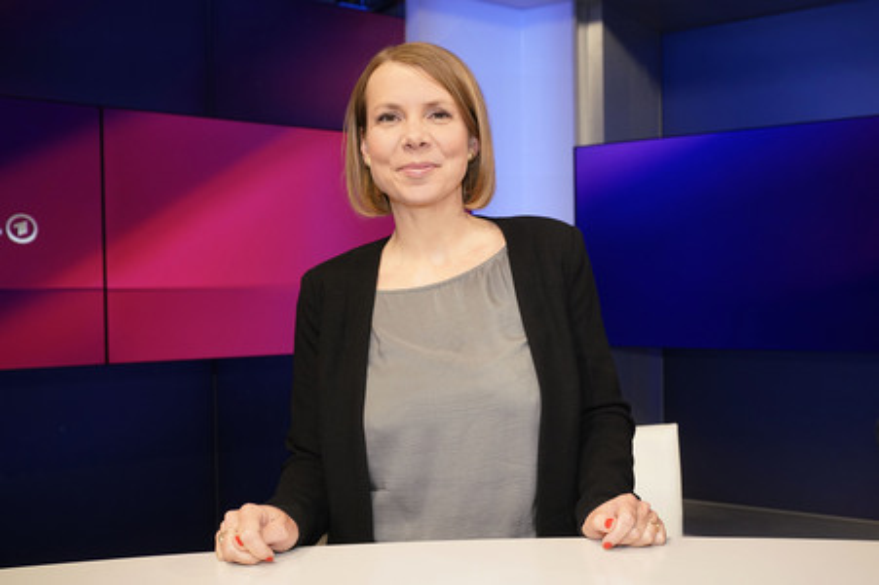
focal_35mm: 32
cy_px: 292
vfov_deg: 41.1
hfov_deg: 58.8
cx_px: 440
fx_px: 781
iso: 2000
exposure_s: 1/125
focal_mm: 32
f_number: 5
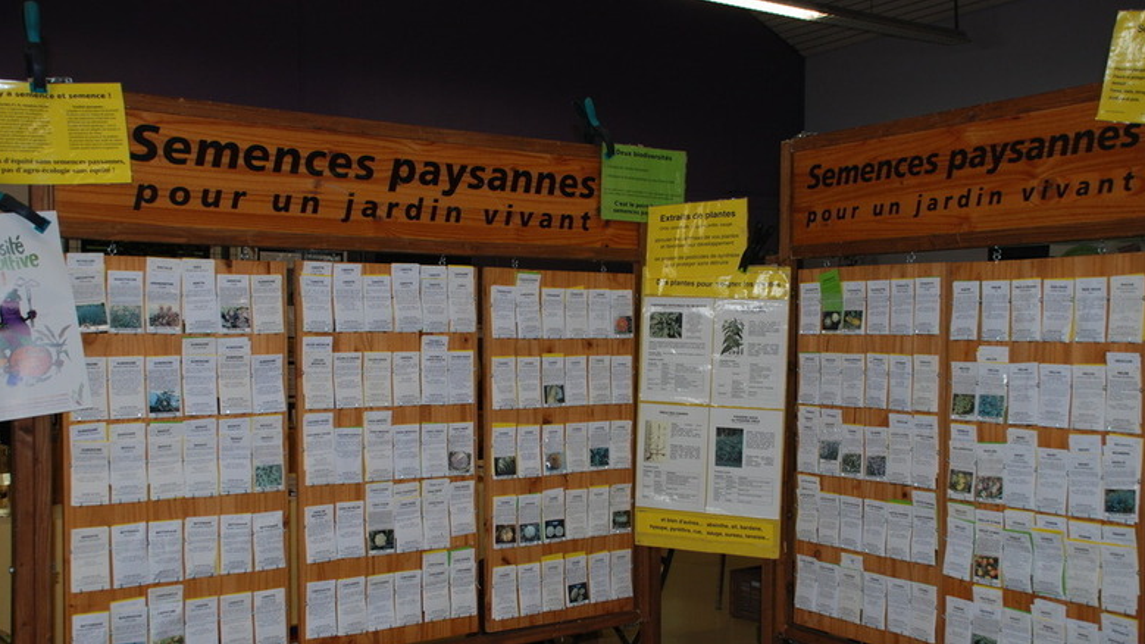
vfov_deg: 28.3
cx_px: 585
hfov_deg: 48.4
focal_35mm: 42
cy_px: 382
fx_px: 1275
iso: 200
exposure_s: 1/60
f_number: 4
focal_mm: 26
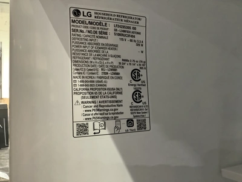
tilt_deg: +5.6
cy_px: 91
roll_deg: +2.5
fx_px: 217
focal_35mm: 31
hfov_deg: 58.4
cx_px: 121
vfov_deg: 45.4
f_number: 2.4
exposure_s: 1/17
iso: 640
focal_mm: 3.3
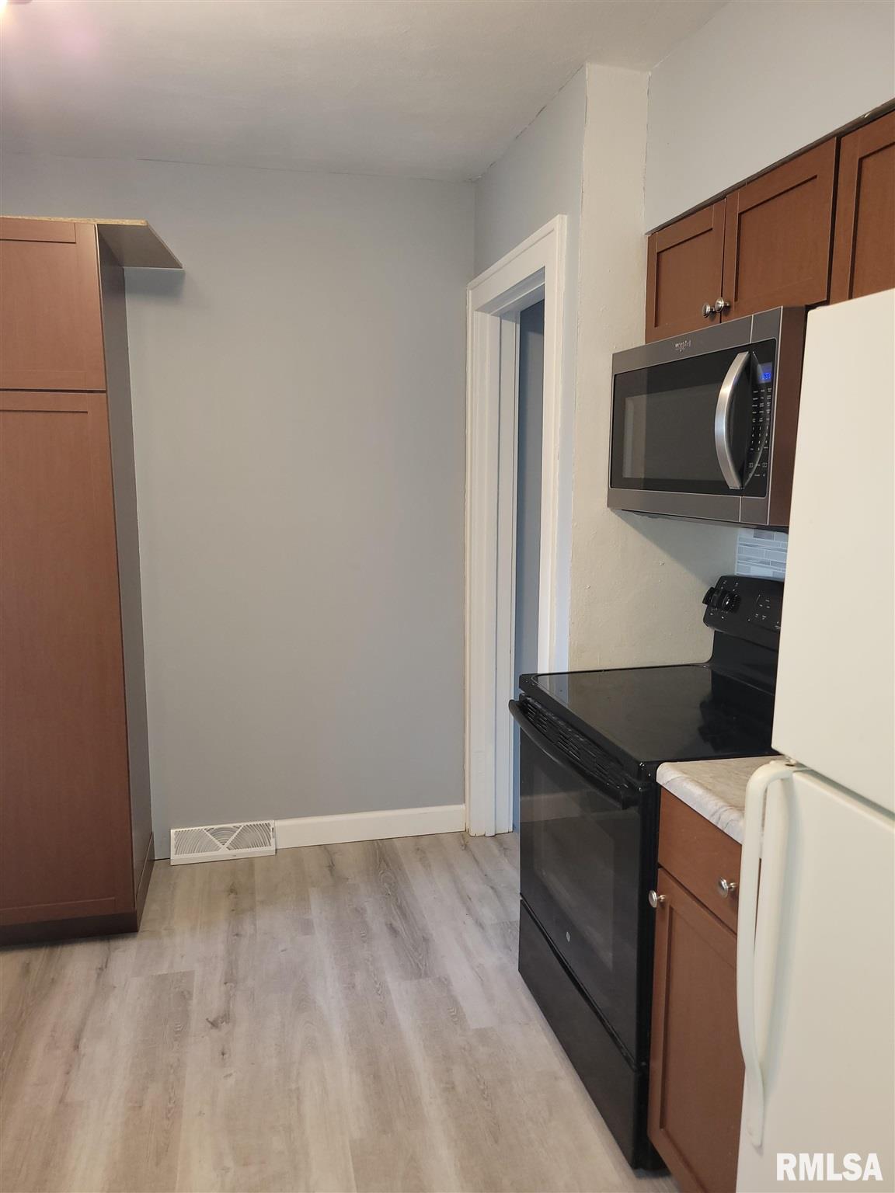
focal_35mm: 26
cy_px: 596
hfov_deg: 53.1
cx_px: 448
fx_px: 896
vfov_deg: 67.3
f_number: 1.8
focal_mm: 5.4
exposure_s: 1/24
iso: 100
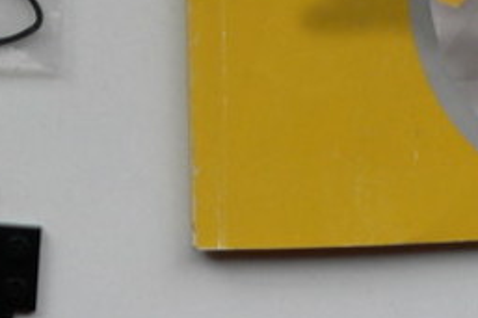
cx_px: 184
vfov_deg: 9.8
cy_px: -278
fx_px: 1738
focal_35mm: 131
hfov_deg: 15.6
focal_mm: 6
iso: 80
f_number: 3.7
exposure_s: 1/125
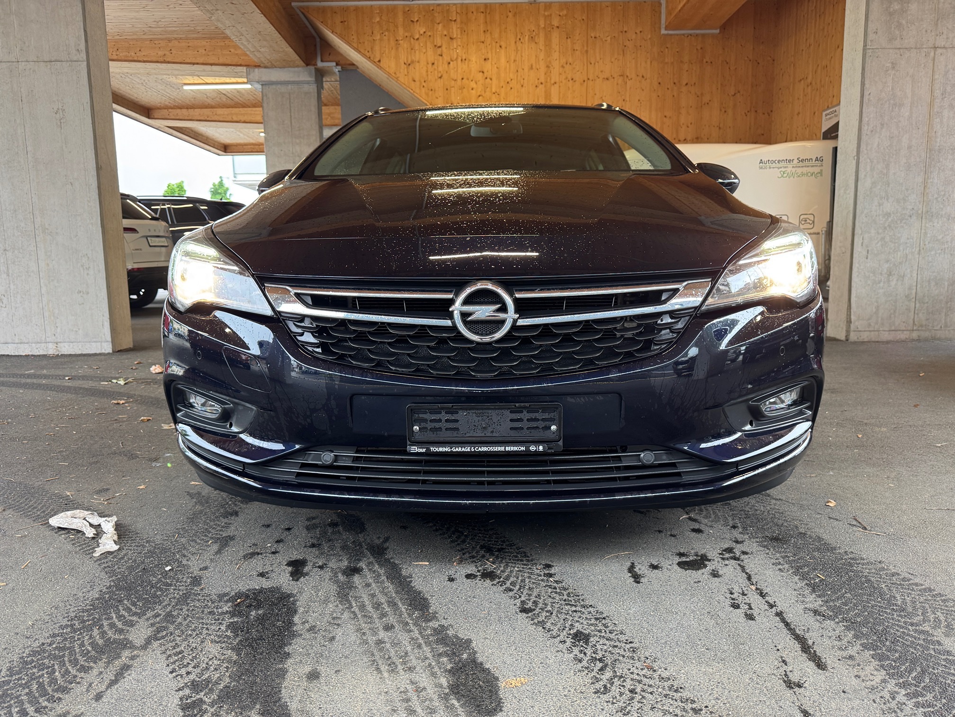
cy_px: 358
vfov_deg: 56.8
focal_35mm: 24
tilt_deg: -7.5
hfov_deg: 71.6
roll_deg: +1.8
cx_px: 478
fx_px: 662
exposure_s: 1/50
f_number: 1.78
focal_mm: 6.76
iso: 160
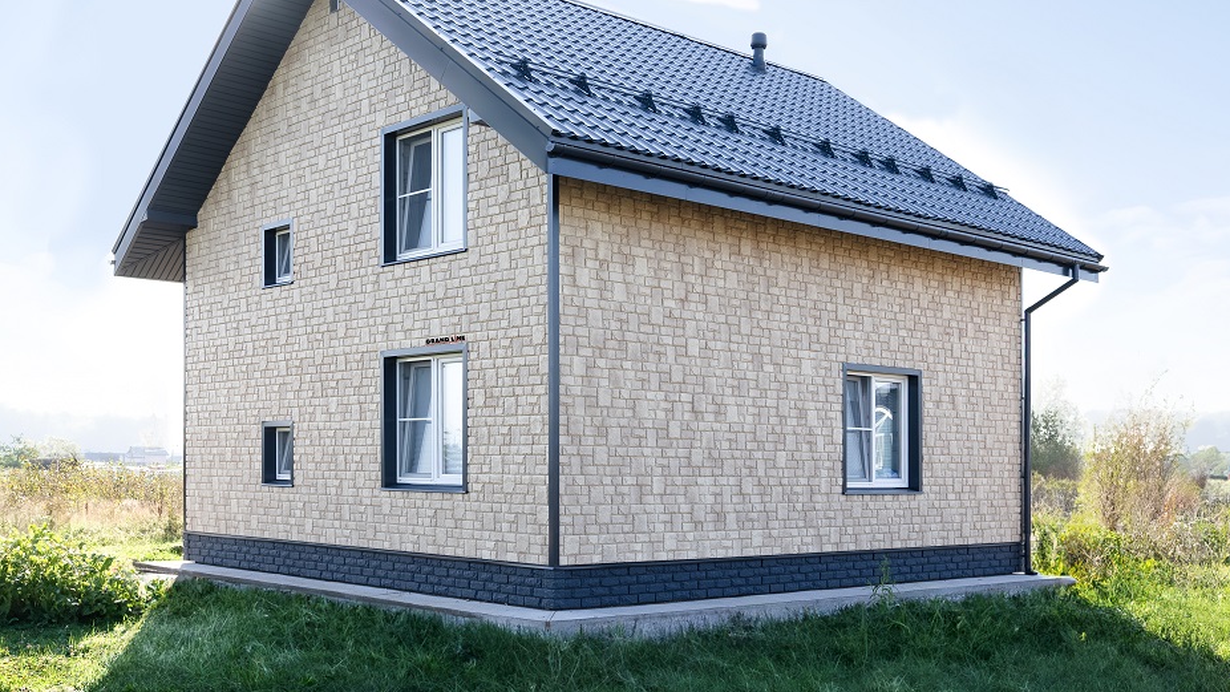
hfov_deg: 48.3
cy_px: 299
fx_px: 1370
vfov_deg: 28.3
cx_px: 565
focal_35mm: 42
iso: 100
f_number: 4.5
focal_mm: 35
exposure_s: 1/400
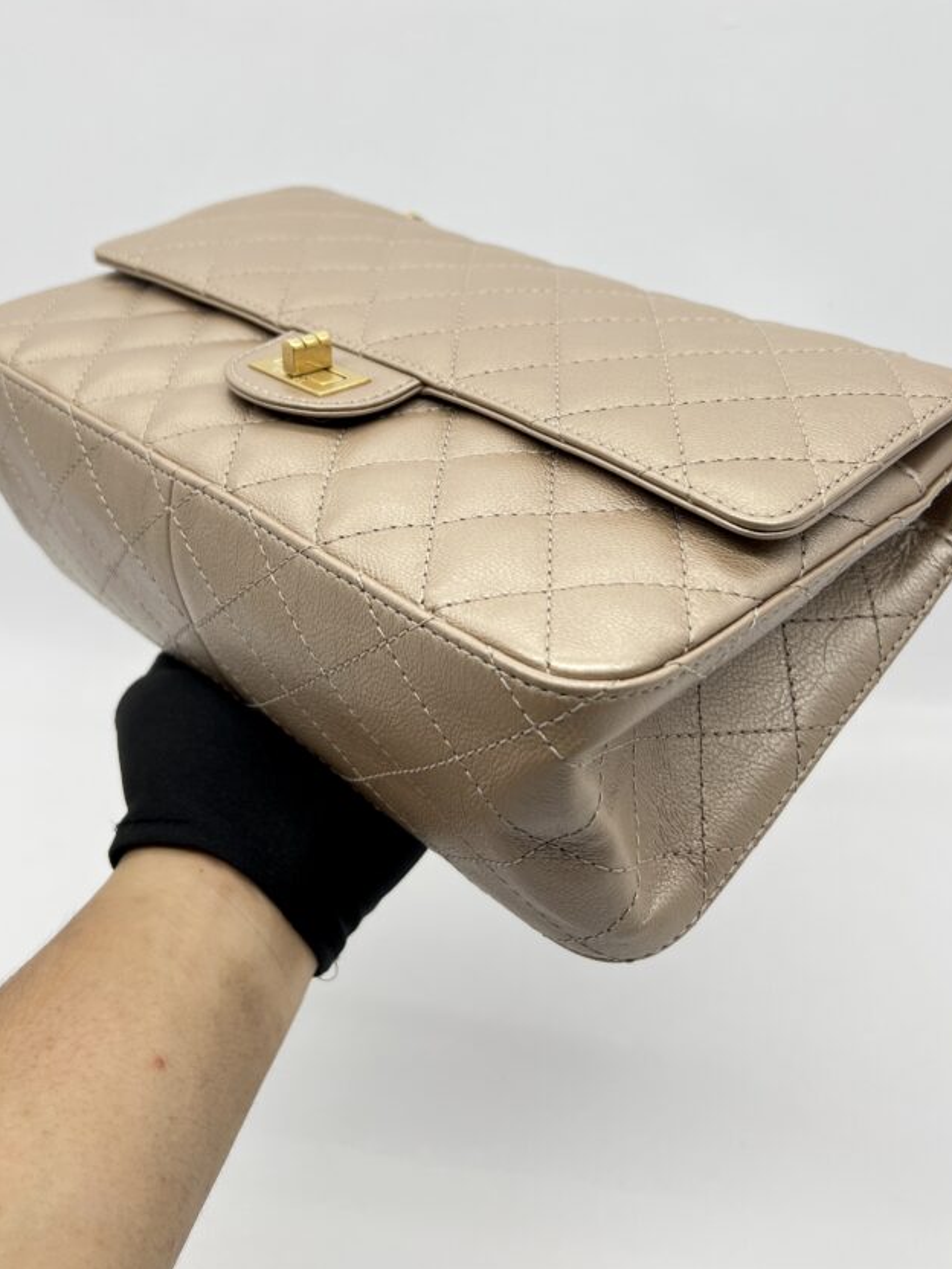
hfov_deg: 44.2
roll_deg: +1.7
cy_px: 519
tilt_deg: -24.4
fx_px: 1173
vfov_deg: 56.5
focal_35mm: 32
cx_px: 485
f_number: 1.5
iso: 32
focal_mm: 5.7
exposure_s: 1/112
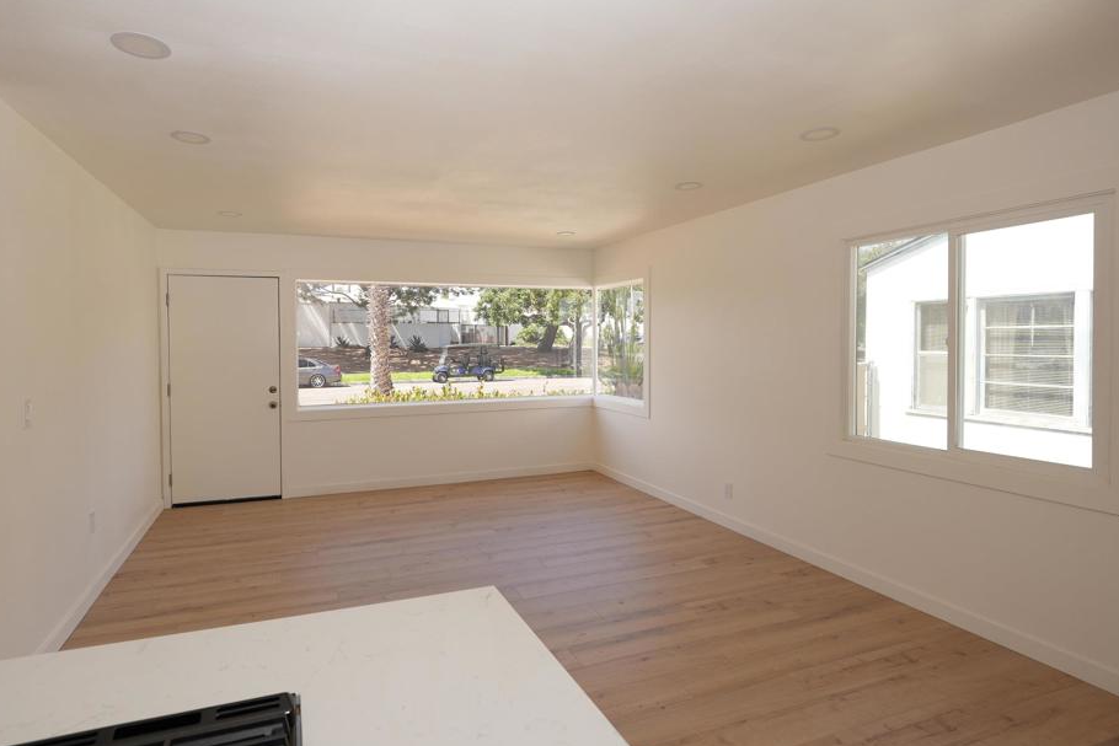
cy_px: 353
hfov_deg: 89.6
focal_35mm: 18
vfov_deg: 67.4
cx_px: 498
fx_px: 560
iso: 100
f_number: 4
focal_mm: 11
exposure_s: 1/250
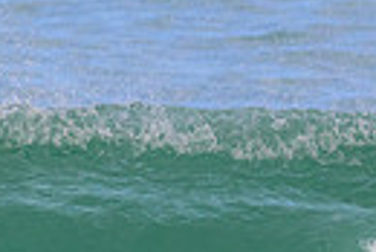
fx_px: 24770
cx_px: 824
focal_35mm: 2369
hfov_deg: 0.9
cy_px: 256
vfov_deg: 0.6
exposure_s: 1/1250
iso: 2000
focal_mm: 530
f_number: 11
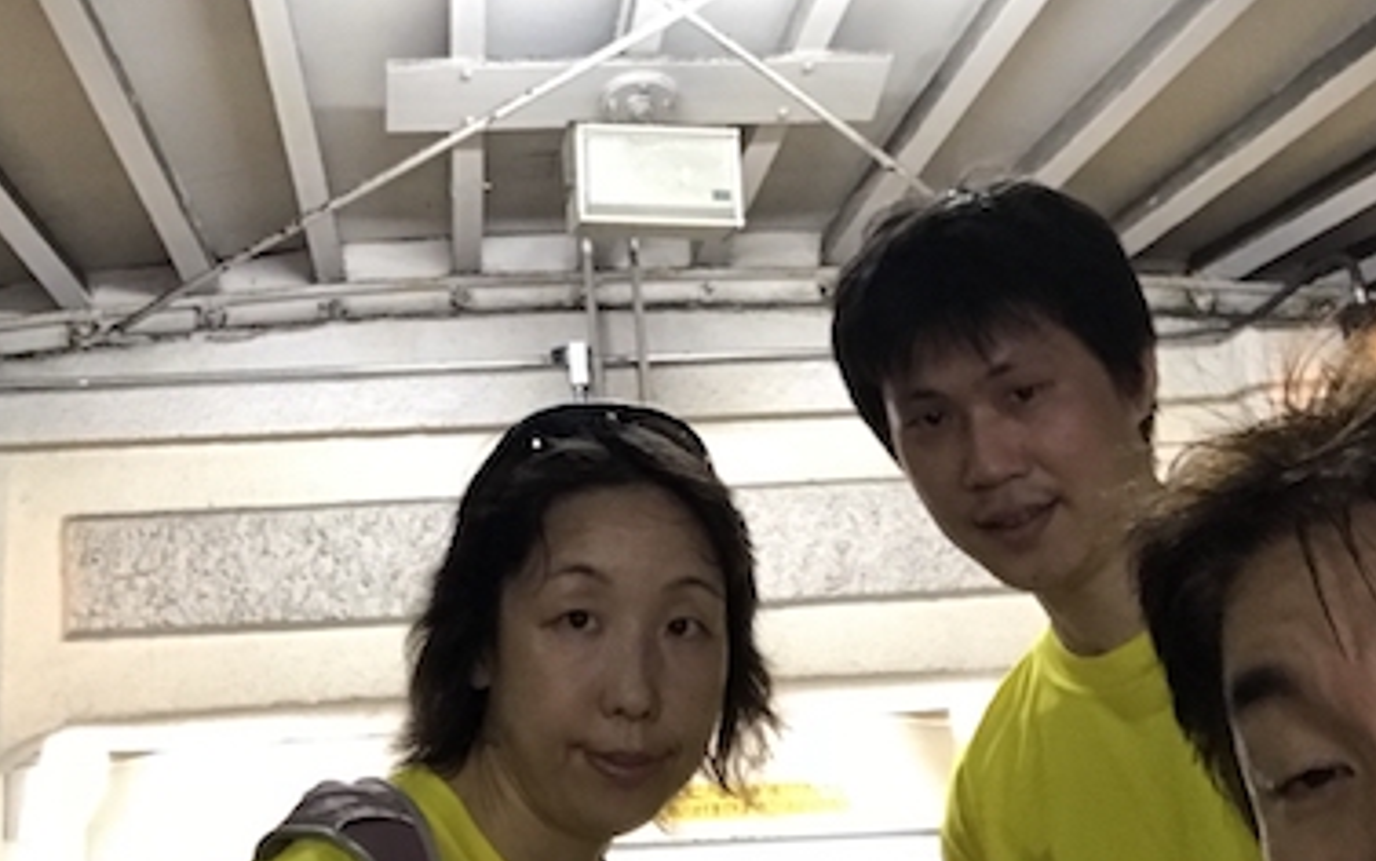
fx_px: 2026
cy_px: 140
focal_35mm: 54
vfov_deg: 23.6
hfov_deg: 37.1
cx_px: 464
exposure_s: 1/33
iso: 200
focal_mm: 2.87
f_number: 2.2
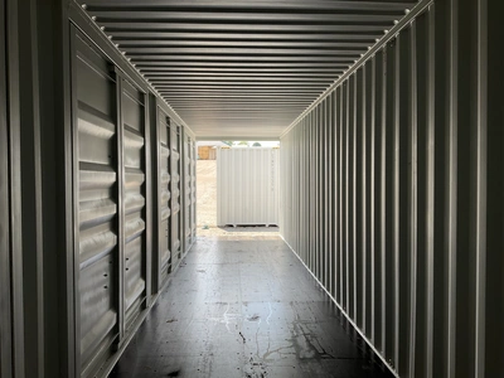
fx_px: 422
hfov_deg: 61.7
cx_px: 252
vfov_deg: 48.2
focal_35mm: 29
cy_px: 189
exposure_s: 1/159
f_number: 1.8
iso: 20
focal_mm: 3
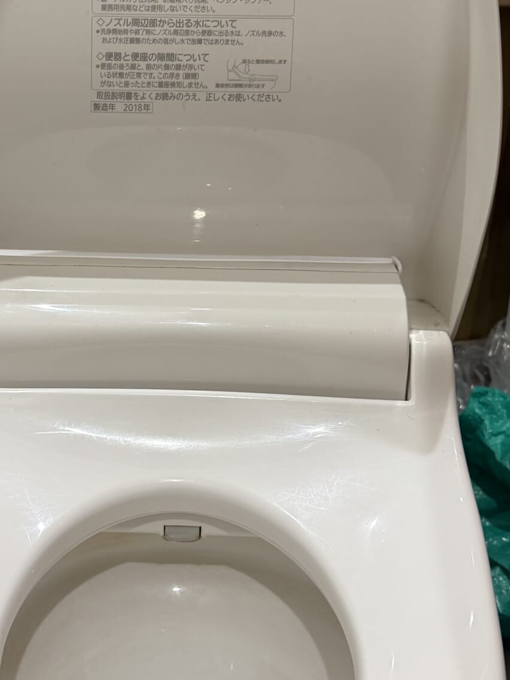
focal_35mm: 54
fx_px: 1061
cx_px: 163
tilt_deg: -20.7
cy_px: 219
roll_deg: -2.0
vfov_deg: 35.2
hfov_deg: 26.8
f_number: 1.78
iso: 200
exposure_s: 1/60
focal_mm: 6.76
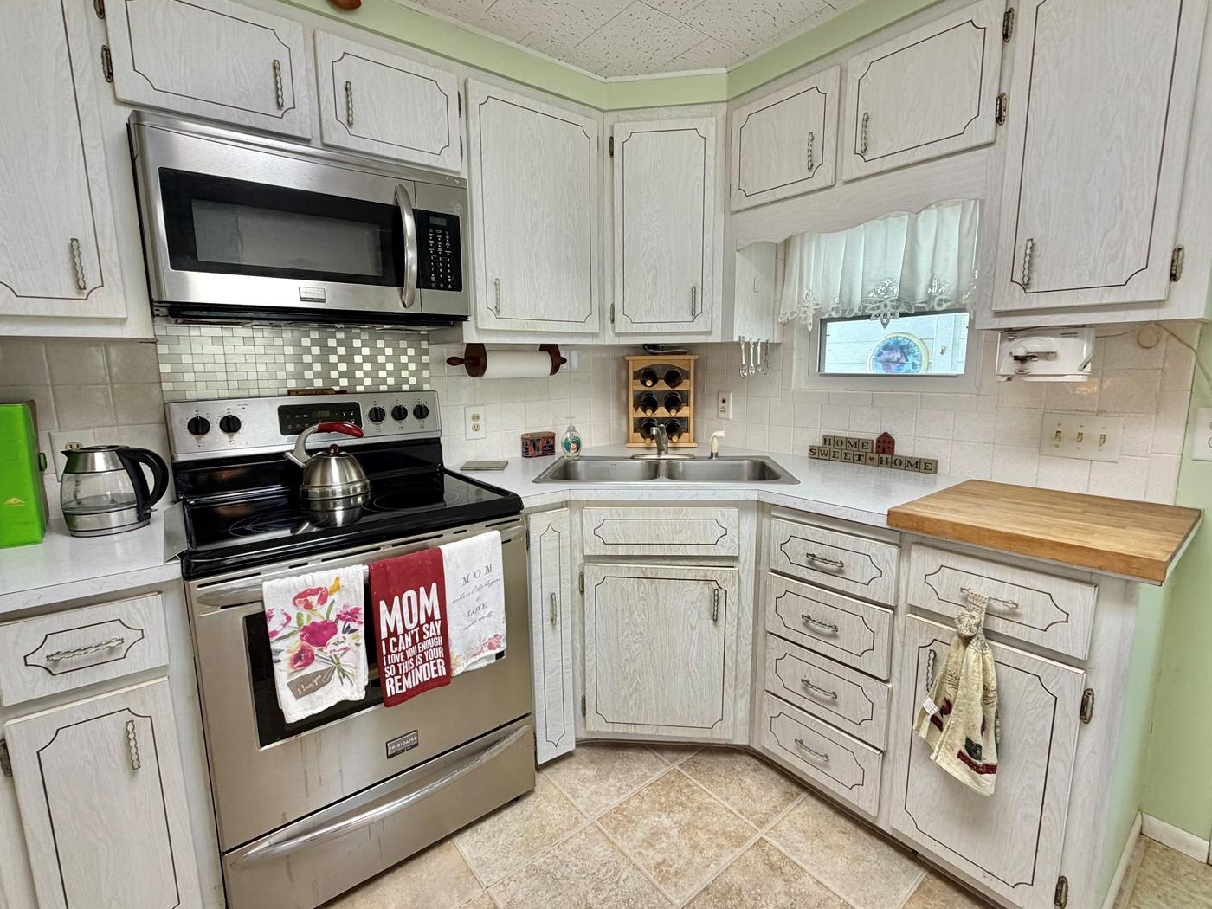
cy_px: 446
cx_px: 602
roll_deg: +1.8
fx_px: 560
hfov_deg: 94.5
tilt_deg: -8.2
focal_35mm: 16
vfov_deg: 78.1
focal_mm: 2.22
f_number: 2.2
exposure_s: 1/120
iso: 160
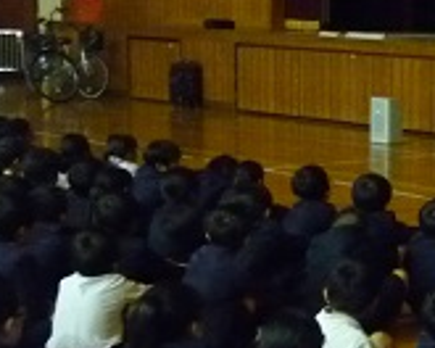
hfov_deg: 16.9
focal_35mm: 105
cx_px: 614
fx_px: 1352
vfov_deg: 14.7
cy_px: 219
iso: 800
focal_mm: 5.5
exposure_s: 1/6
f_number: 2.8
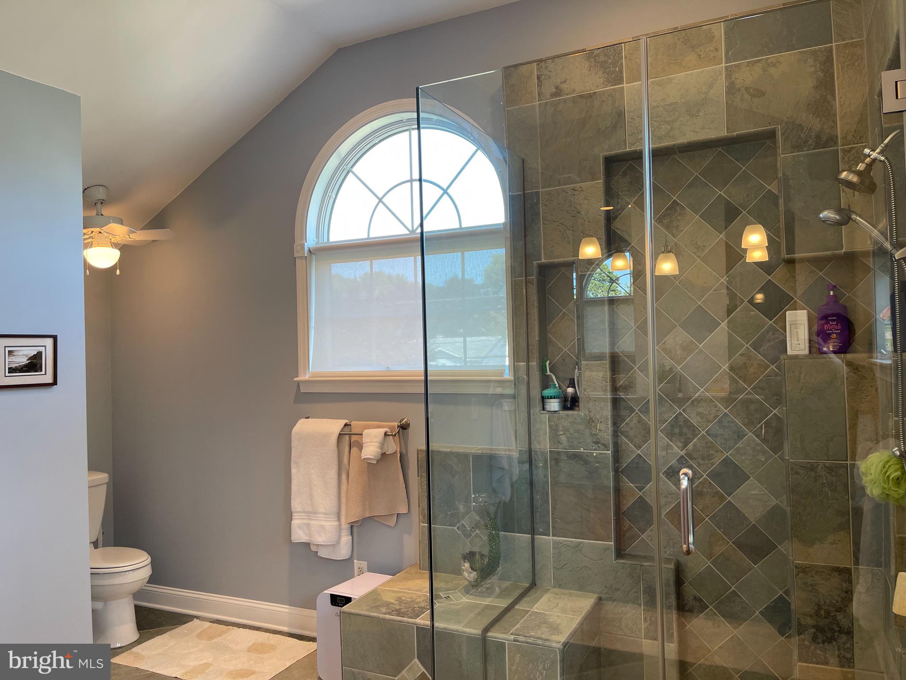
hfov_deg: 67.3
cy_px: 340
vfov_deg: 53.1
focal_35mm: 26
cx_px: 453
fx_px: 680
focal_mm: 5.1
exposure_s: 1/120
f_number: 1.6
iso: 80
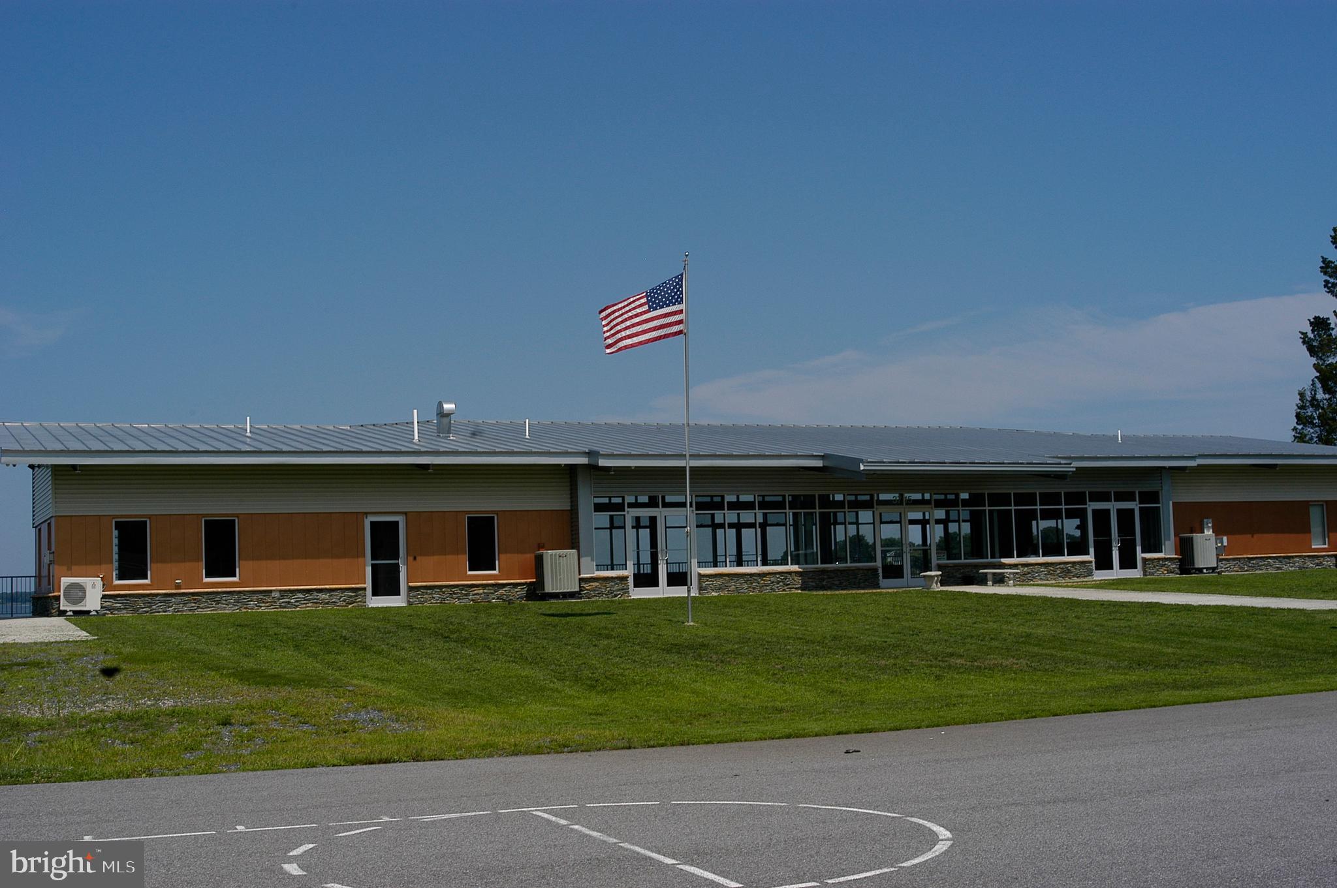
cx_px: 668
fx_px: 1558
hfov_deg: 46.4
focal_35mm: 42
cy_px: 444
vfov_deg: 31.8
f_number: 10
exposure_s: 1/350
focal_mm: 28
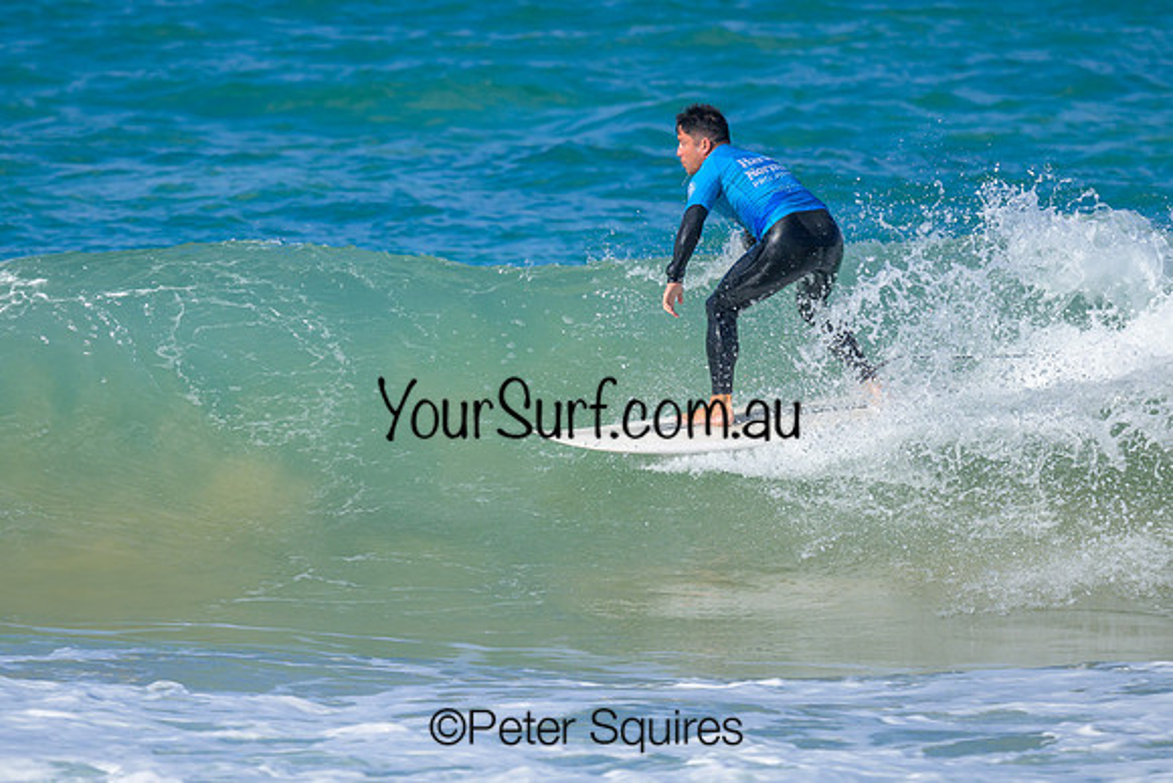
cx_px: 663
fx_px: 35797
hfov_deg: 1.9
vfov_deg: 1.3
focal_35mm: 1098
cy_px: 413
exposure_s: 1/2000
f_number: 6.3
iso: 220
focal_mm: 800
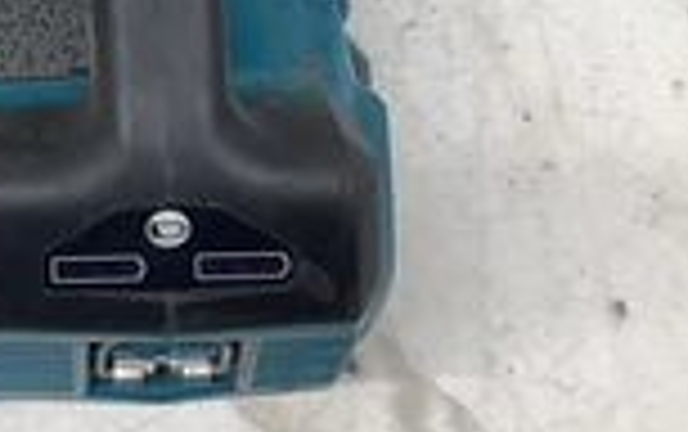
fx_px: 1614
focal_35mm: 86
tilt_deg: -61.8
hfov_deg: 23.3
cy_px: -212
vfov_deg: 14.3
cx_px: 40
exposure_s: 1/120
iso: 80
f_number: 2.4
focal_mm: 3.3
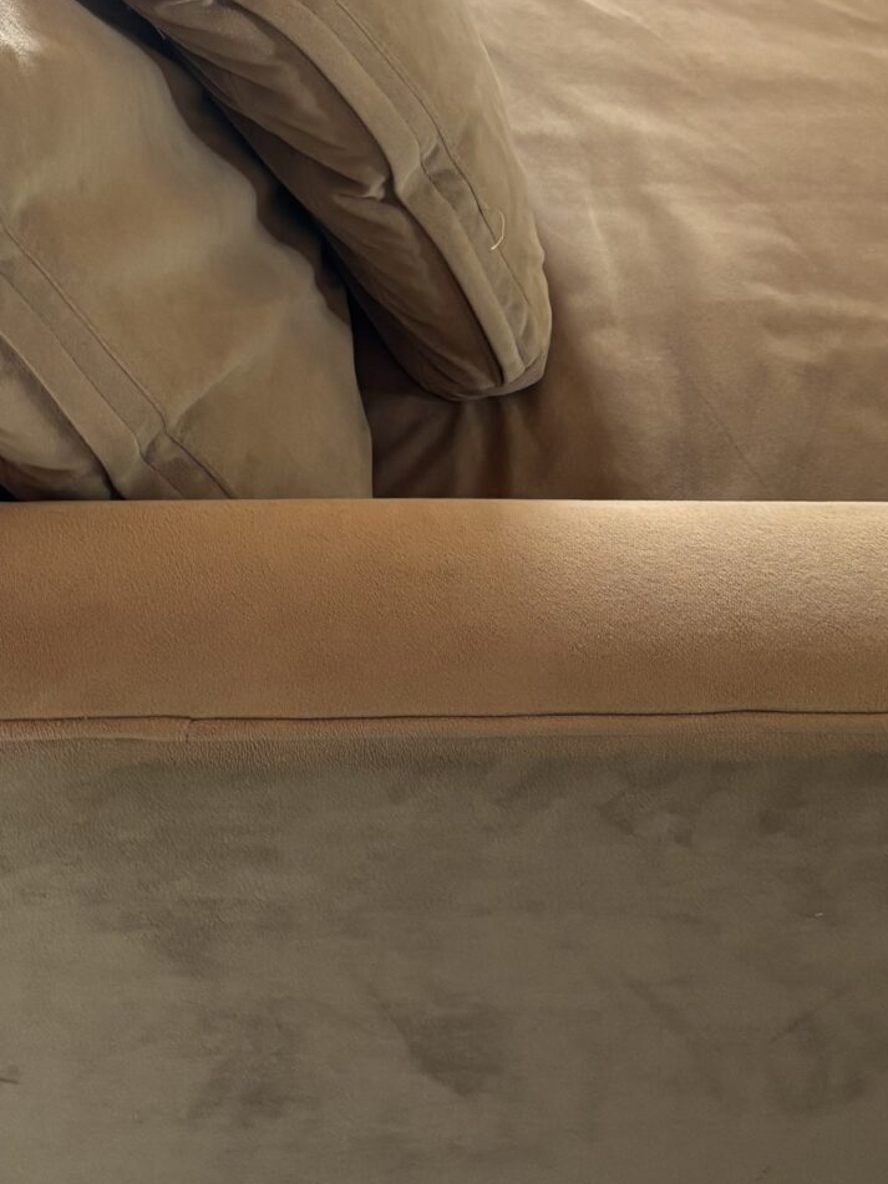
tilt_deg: -41.3
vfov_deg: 26.7
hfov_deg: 20.7
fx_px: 2395
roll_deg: +1.8
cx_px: 130
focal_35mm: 70
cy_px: 85
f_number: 1.6
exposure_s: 1/60
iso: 320
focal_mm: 5.96
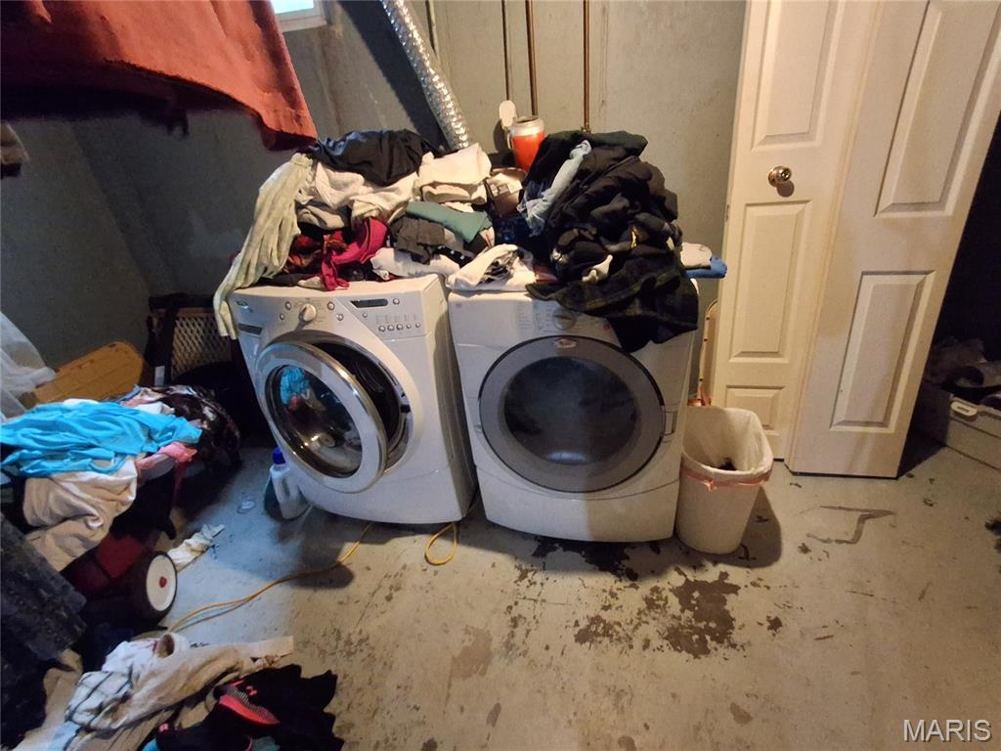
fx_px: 463
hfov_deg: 94.5
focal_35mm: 16
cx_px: 500
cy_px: 376
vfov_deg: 78.1
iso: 800
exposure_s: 1/25
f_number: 2.2
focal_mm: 1.64
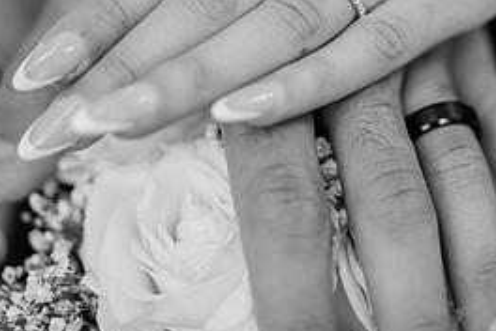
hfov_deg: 25.9
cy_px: 46
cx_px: 396
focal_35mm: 77
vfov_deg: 17.5
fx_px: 1061
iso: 125
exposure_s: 1/1000
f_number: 1.2
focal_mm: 35
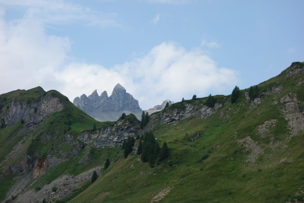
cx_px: 152
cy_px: 102
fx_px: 701
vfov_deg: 16.5
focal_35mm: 83
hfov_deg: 24.5
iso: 125
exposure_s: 1/400
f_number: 5.6
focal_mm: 30.81
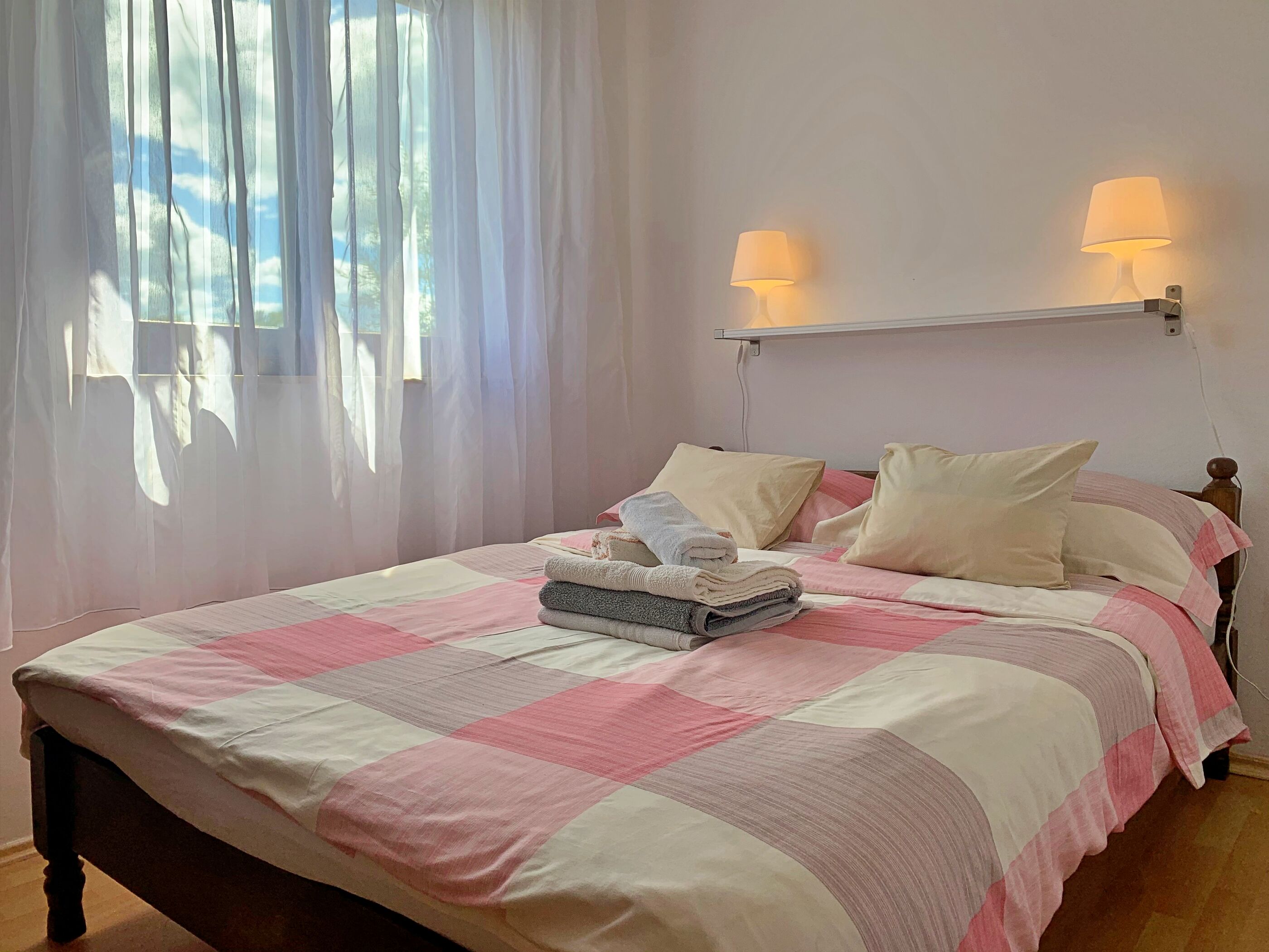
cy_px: 476
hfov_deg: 67.3
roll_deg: +0.2
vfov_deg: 53.1
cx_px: 634
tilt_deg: -3.4
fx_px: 953
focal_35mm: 26
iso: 25
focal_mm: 4.25
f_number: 1.8
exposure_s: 1/327
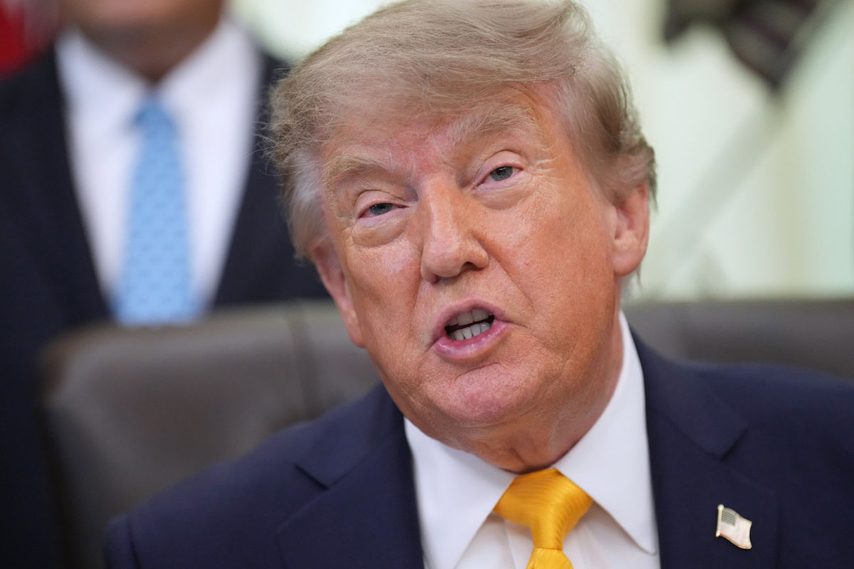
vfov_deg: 6.9
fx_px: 4744
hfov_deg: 10.3
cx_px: 427
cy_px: 284
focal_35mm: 200
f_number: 2.8
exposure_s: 1/250
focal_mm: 200
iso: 4000
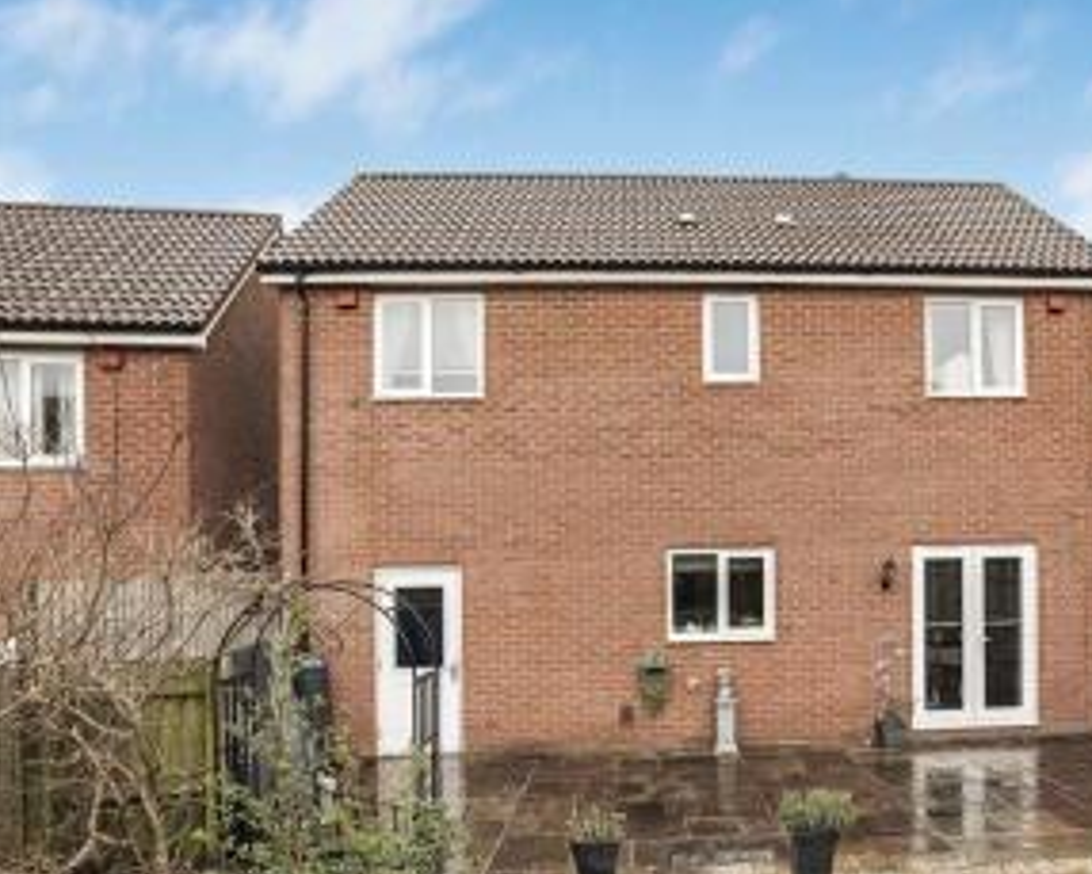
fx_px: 834
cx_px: 710
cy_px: 574
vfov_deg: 54.4
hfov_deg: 65.0
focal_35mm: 26
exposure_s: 1/125
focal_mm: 16.5
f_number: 7.1
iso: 250
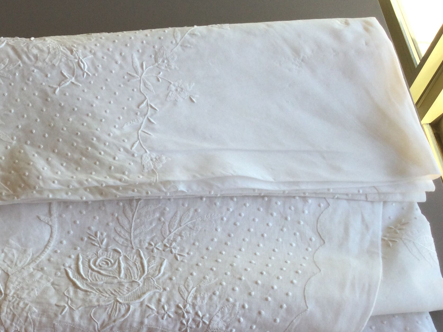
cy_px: 281
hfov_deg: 34.8
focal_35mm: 54
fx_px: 691
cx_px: 110
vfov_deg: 26.4
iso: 25
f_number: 2.4
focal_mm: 3.3
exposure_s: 1/168
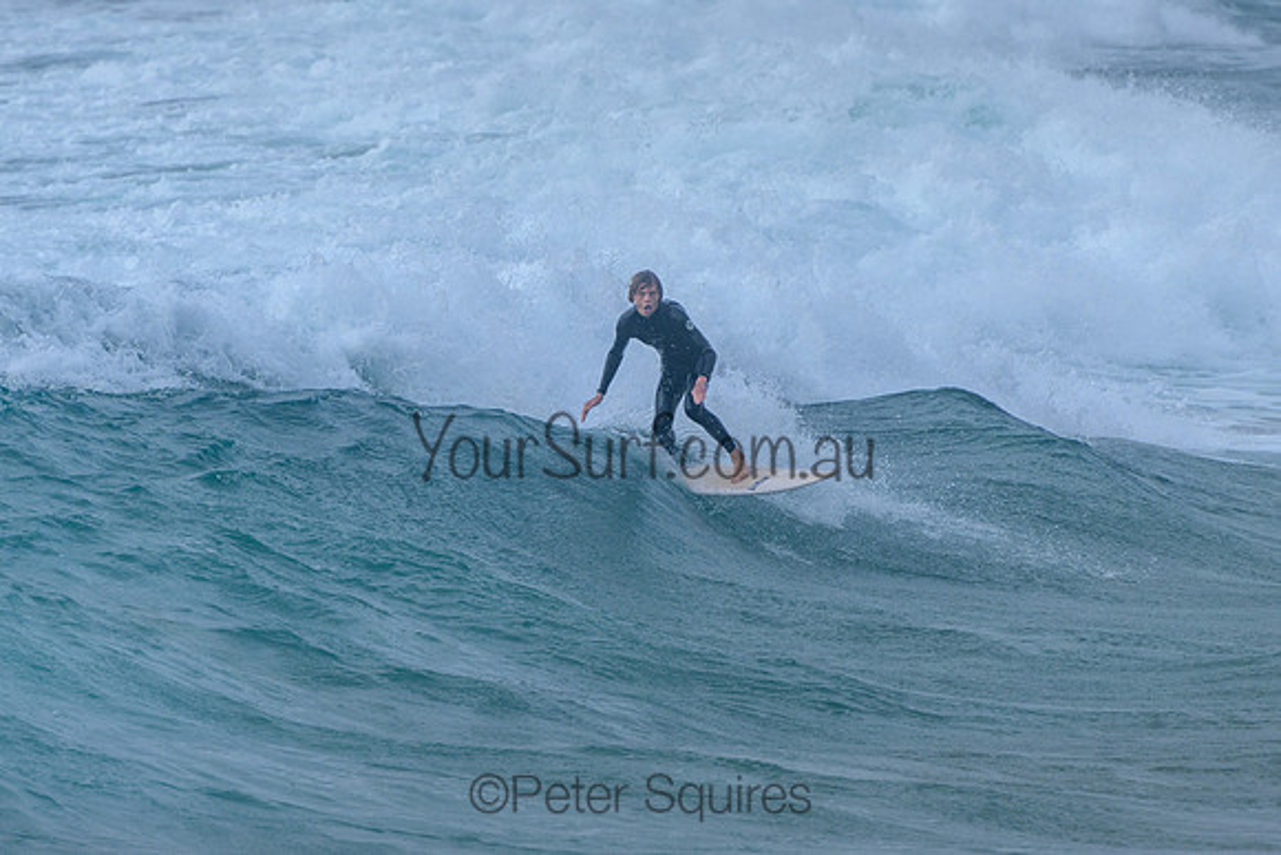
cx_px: 625
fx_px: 19586
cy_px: 414
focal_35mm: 550
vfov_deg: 2.5
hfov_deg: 3.7
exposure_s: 1/2000
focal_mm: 400
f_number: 8
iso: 500
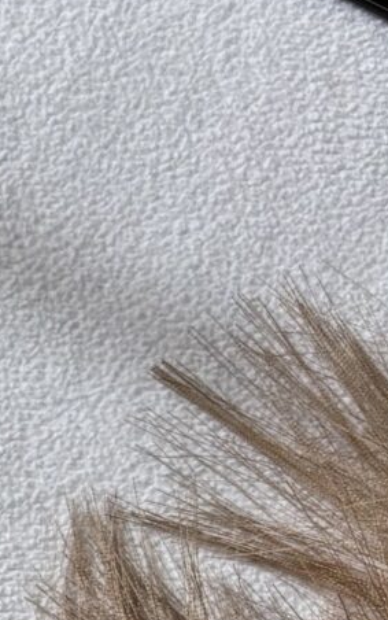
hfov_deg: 7.3
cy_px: 728
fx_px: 2636
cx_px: -843
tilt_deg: -82.5
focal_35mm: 156
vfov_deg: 13.1
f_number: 1.6
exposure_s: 1/256
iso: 40
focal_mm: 5.96
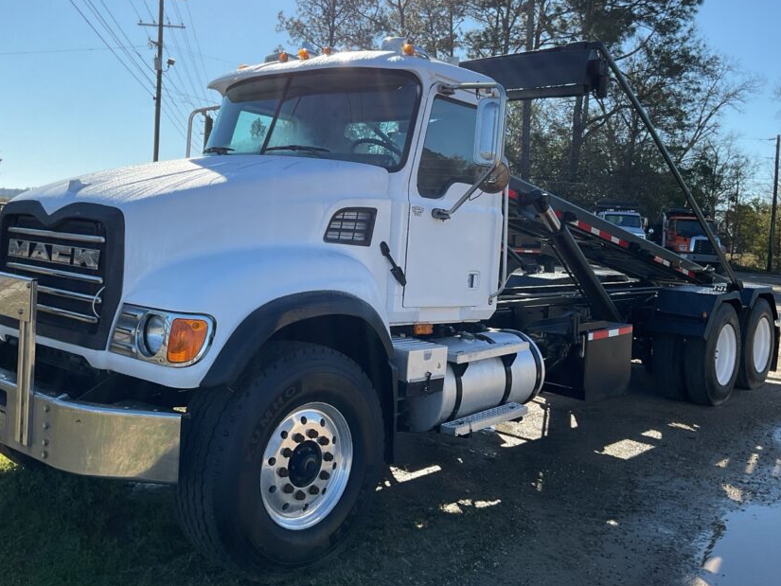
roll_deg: -5.2
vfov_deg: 39.5
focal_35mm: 36
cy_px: 236
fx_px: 812
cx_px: 374
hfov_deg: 51.3
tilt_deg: -0.5
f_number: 1.8
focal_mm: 3
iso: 16
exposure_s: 1/1730
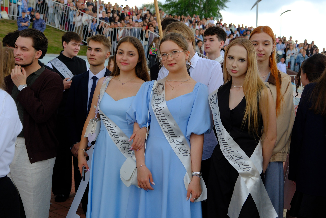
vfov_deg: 29.2
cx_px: 163
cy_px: 109
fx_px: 417
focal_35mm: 46
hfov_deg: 42.7
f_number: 4
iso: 800
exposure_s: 1/640
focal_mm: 30.8
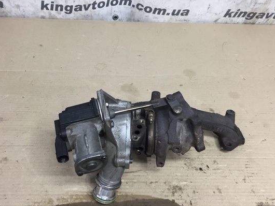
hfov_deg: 52.5
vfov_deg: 40.7
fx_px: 278
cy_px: 95
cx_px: 122
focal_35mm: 35
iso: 64
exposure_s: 1/33
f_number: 2.2
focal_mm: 4.15
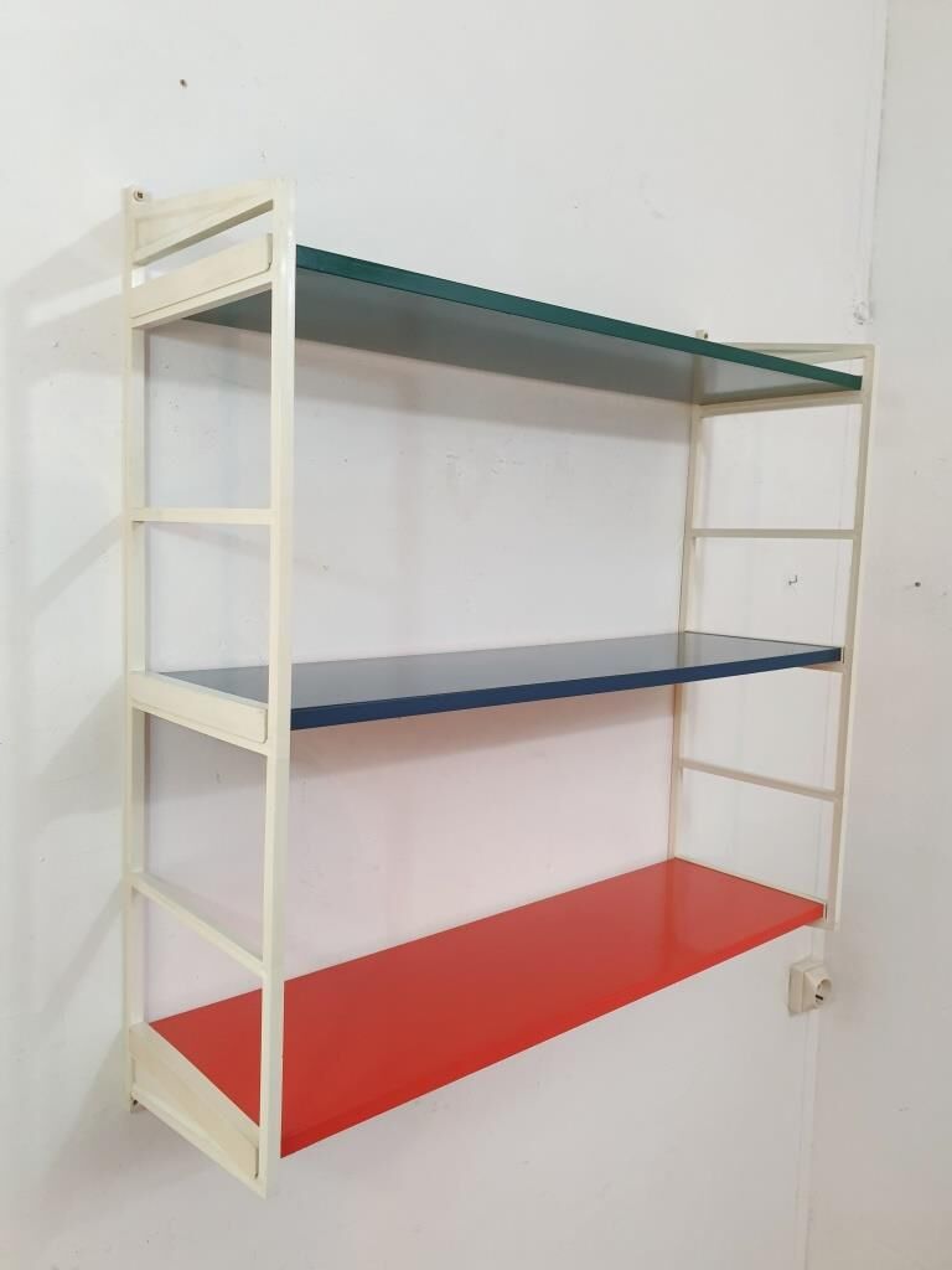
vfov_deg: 67.3
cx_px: 476
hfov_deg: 53.1
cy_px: 635
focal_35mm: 26
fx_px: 953
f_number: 2.4
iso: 400
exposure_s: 1/50
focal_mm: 4.3
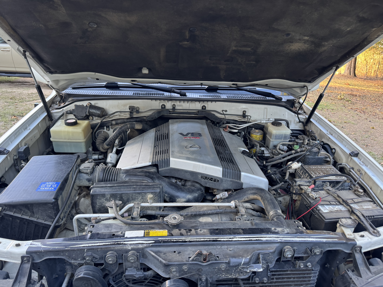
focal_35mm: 24
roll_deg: -0.4
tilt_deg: -16.8
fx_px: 266
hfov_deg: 71.6
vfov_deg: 56.8
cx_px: 192
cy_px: 144
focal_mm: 6.76
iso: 200
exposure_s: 1/120
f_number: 1.78
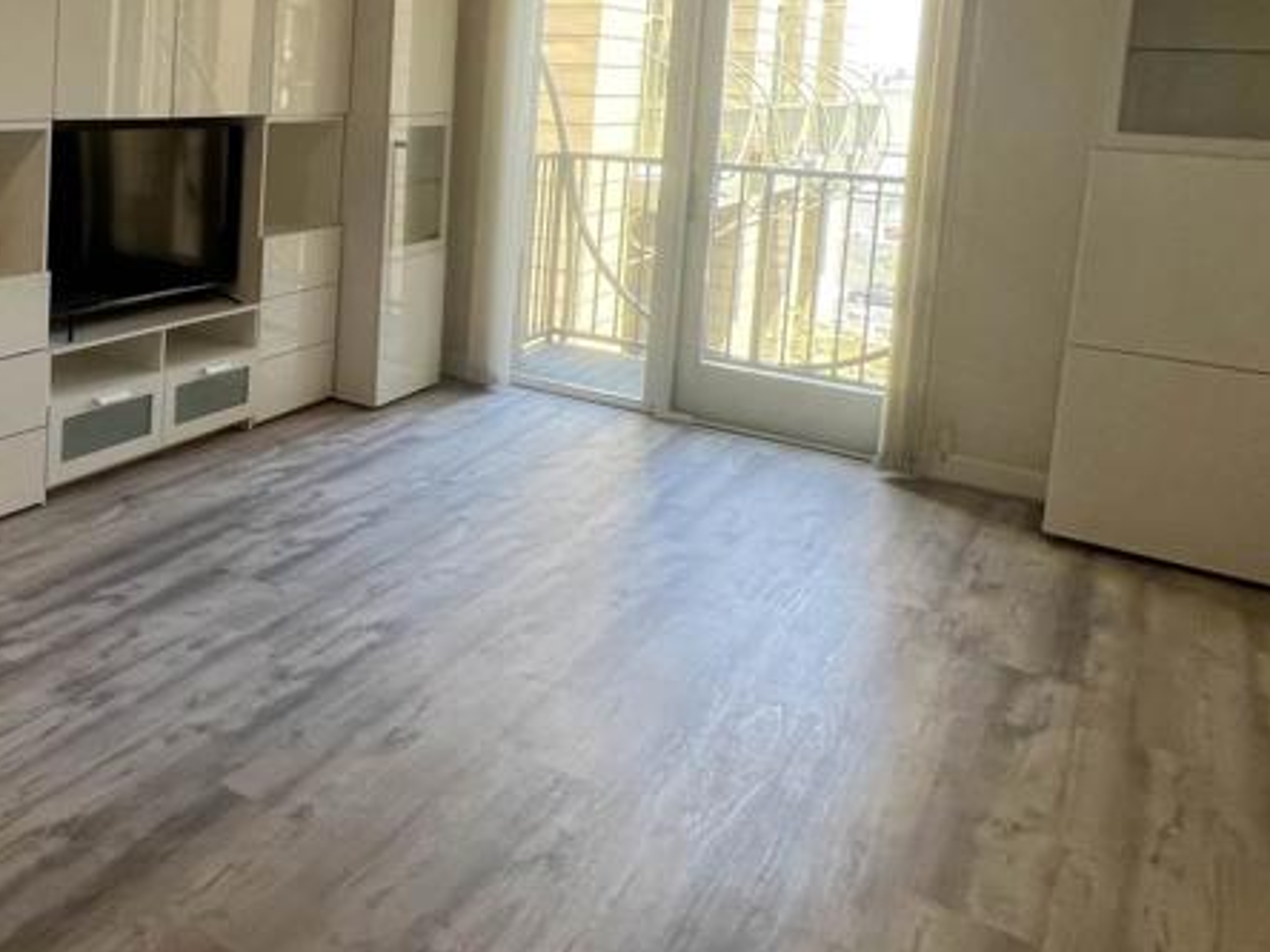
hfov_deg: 52.9
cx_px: 137
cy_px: 177
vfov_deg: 44.3
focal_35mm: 30
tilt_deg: -6.2
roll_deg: -1.1
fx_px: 1101
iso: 125
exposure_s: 1/120
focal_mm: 1.57
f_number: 1.8
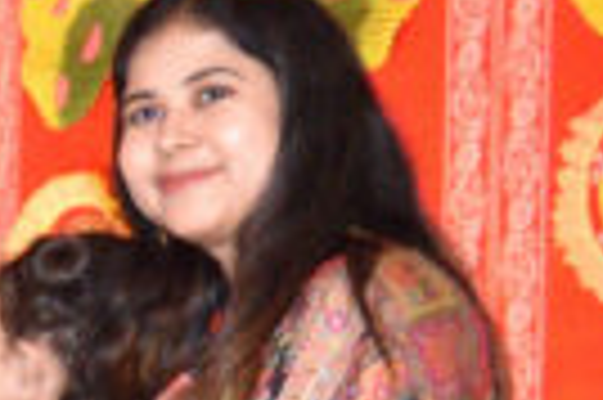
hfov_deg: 7.7
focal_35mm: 207
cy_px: 861
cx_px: -1562
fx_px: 3463
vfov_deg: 6.4
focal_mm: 18
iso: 800
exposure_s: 1/60
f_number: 4
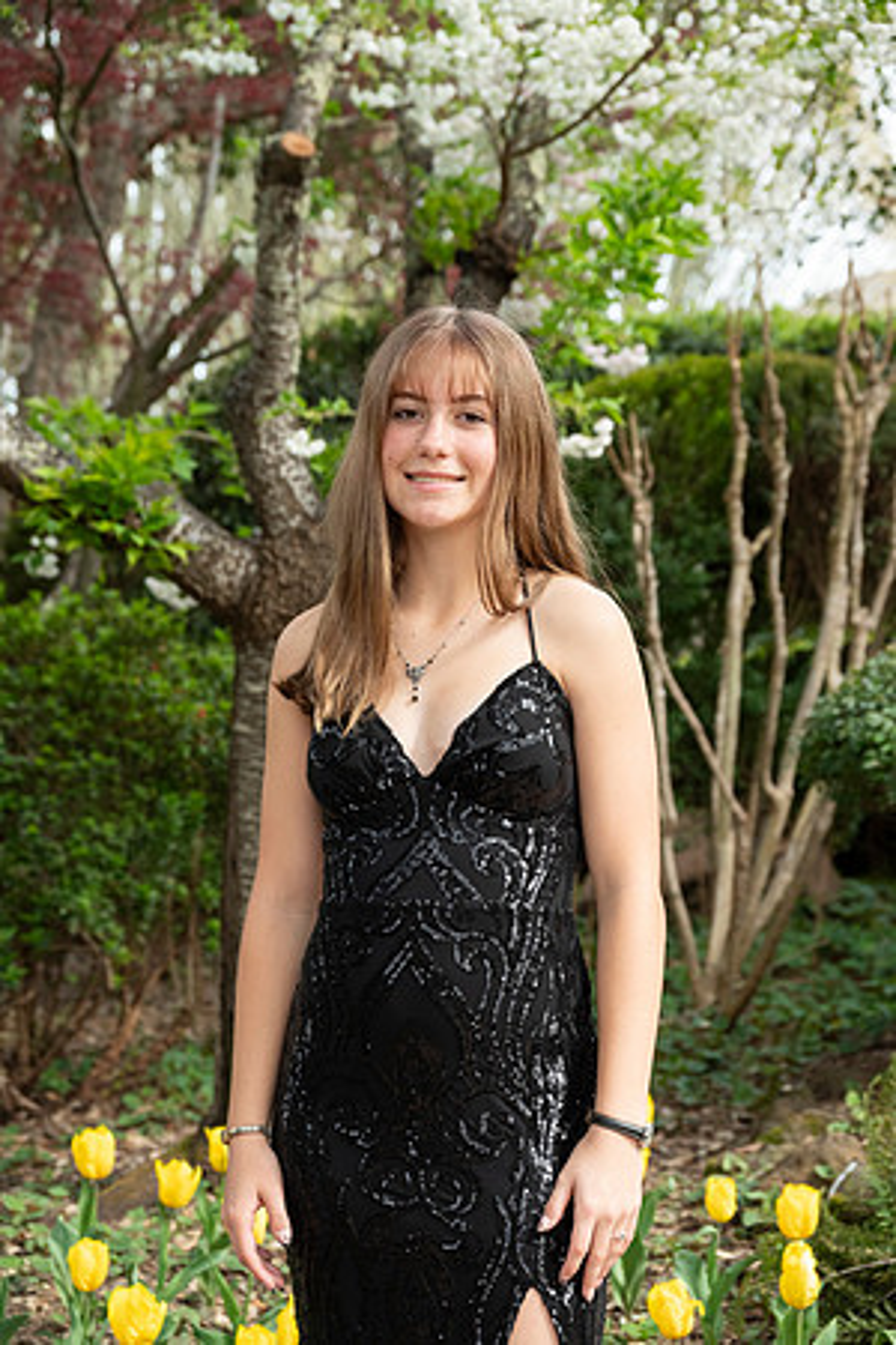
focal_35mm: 75
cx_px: 448
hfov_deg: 18.2
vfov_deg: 27.0
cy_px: 672
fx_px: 2800
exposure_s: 1/800
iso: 1250
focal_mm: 75
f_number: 6
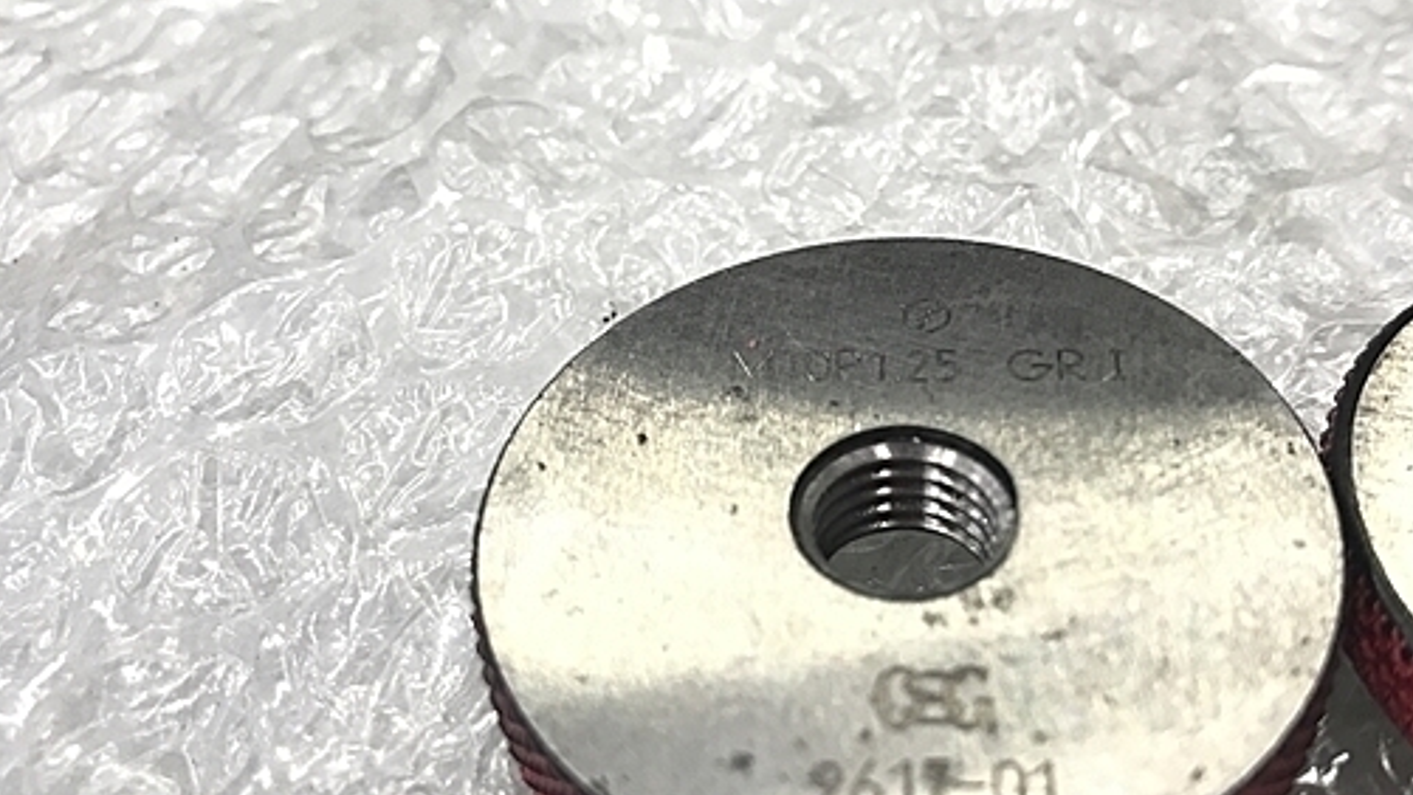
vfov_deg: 30.3
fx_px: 1461
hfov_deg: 51.2
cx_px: 866
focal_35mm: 39
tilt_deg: -49.2
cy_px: 522
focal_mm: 3.99
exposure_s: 1/30
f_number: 1.8
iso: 40
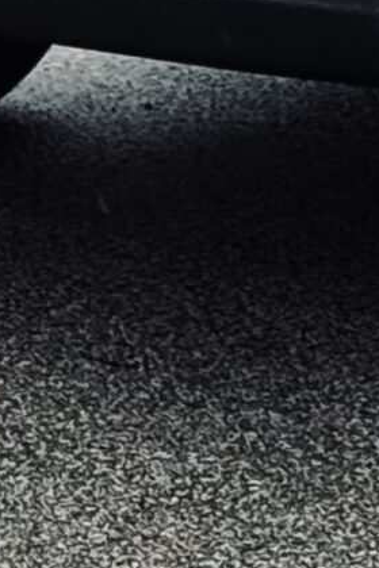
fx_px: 4800
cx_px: 892
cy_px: -656
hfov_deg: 4.4
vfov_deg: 6.5
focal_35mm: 304
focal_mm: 6.76
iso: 80
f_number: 1.78
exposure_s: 1/523
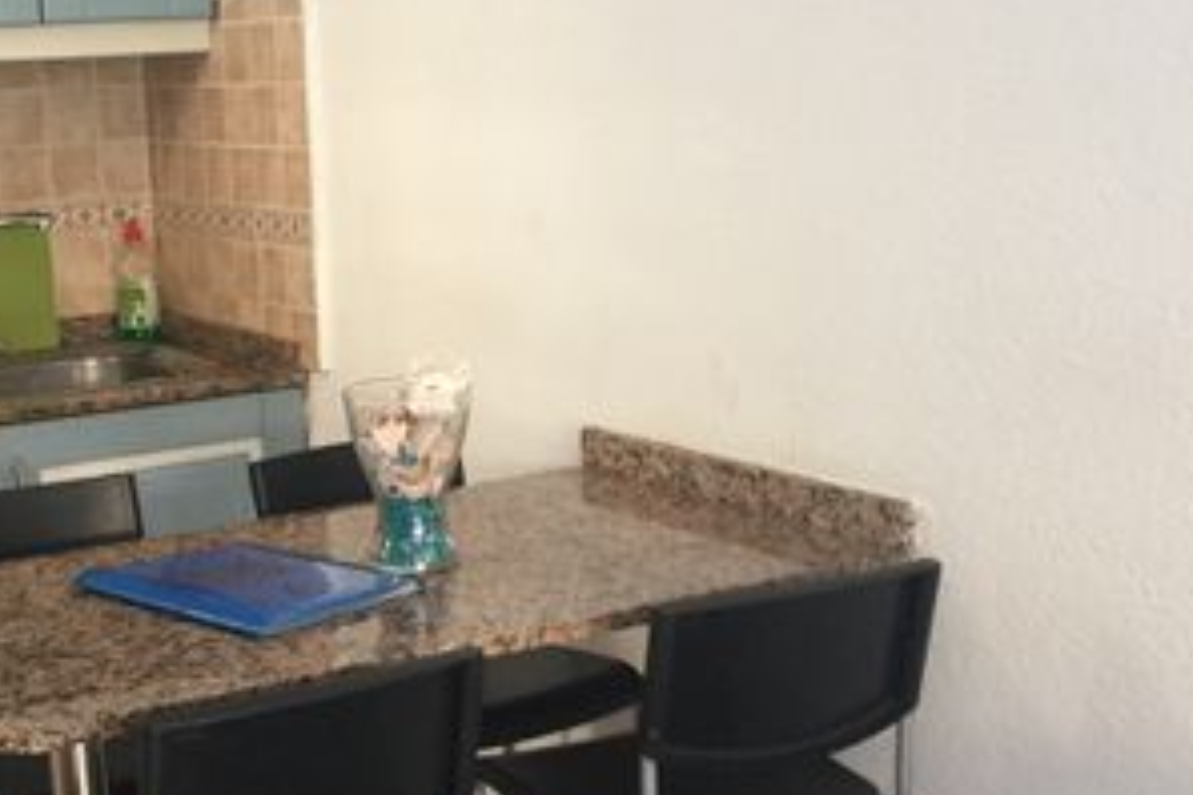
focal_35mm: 61
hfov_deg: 32.4
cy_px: 534
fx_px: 2021
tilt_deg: -12.8
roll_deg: +3.3
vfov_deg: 22.2
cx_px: 337
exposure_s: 1/17
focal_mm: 4.15
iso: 125
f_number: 2.2
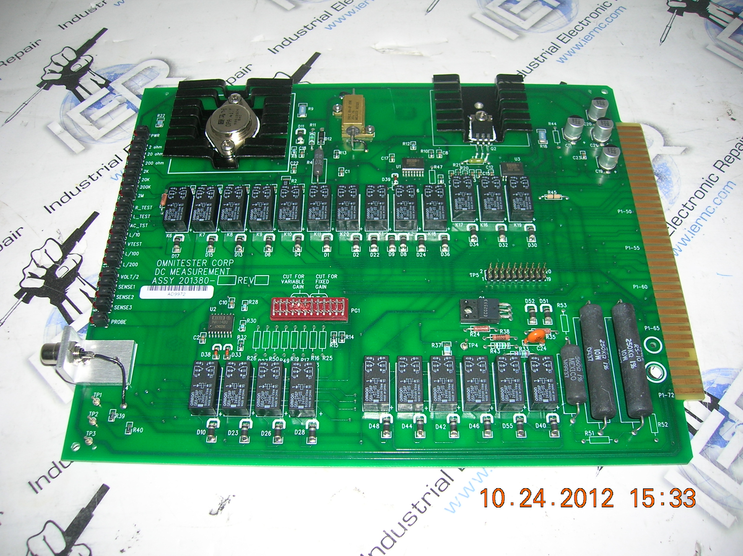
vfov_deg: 41.7
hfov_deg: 54.0
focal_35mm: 34
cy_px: 278
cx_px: 372
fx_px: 729
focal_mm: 5.7
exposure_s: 1/60.1
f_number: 2.9
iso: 50
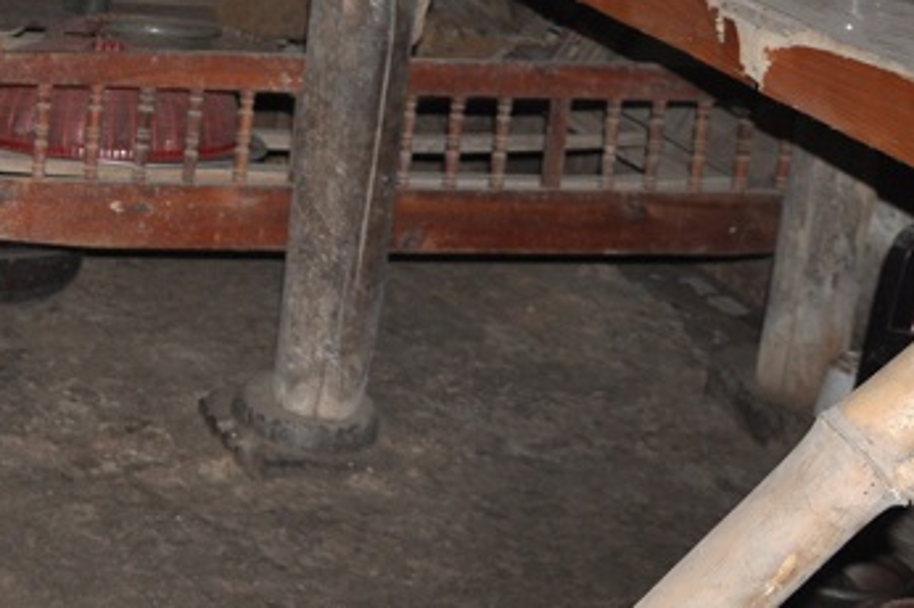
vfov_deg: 16.7
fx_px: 2029
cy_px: 37
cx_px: -201
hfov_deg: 23.1
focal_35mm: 80
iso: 320
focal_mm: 18
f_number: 3.5
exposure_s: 1/30
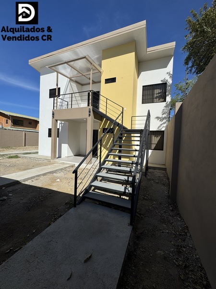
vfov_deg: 102.1
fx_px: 116
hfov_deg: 85.7
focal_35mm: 14
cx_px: 108
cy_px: 144
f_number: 2.2
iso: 40
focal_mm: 2.22
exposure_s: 1/3717
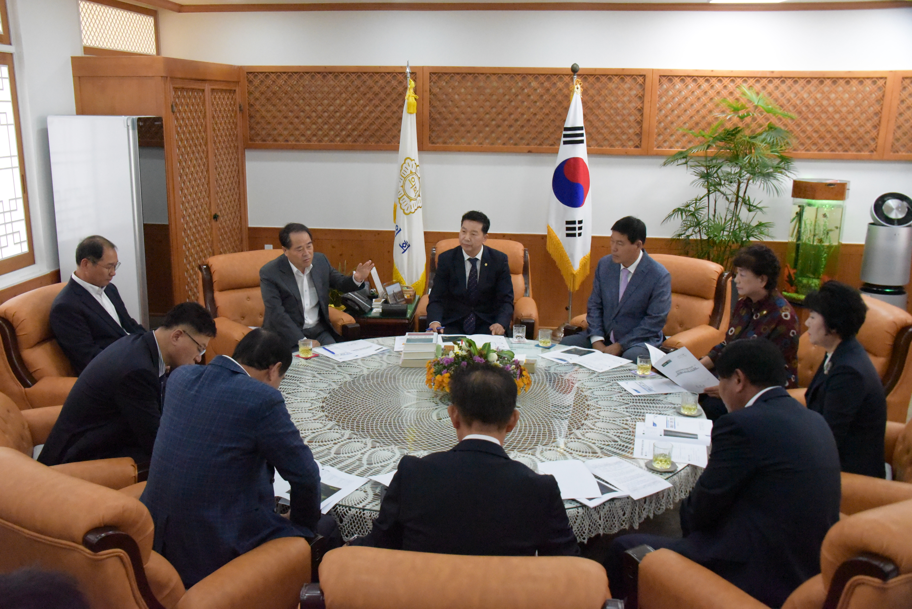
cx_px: 456
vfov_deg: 41.1
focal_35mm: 32
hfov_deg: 58.7
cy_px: 304
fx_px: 811
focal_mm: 32
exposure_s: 1/800
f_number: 8
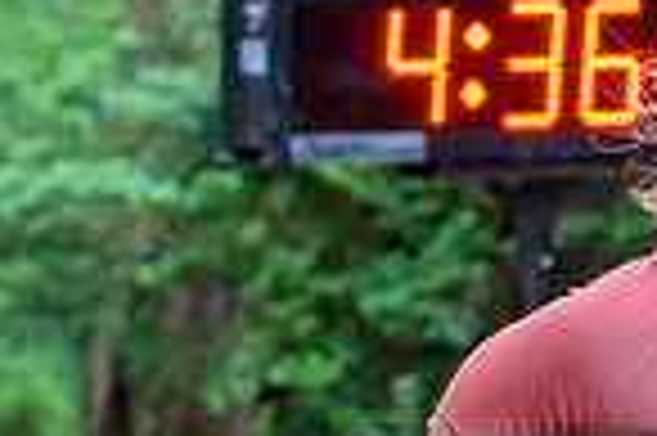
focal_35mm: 384
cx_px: 500
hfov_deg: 5.4
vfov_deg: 3.5
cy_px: 782
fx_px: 7000
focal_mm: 70
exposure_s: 1/640
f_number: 3.5
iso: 6400
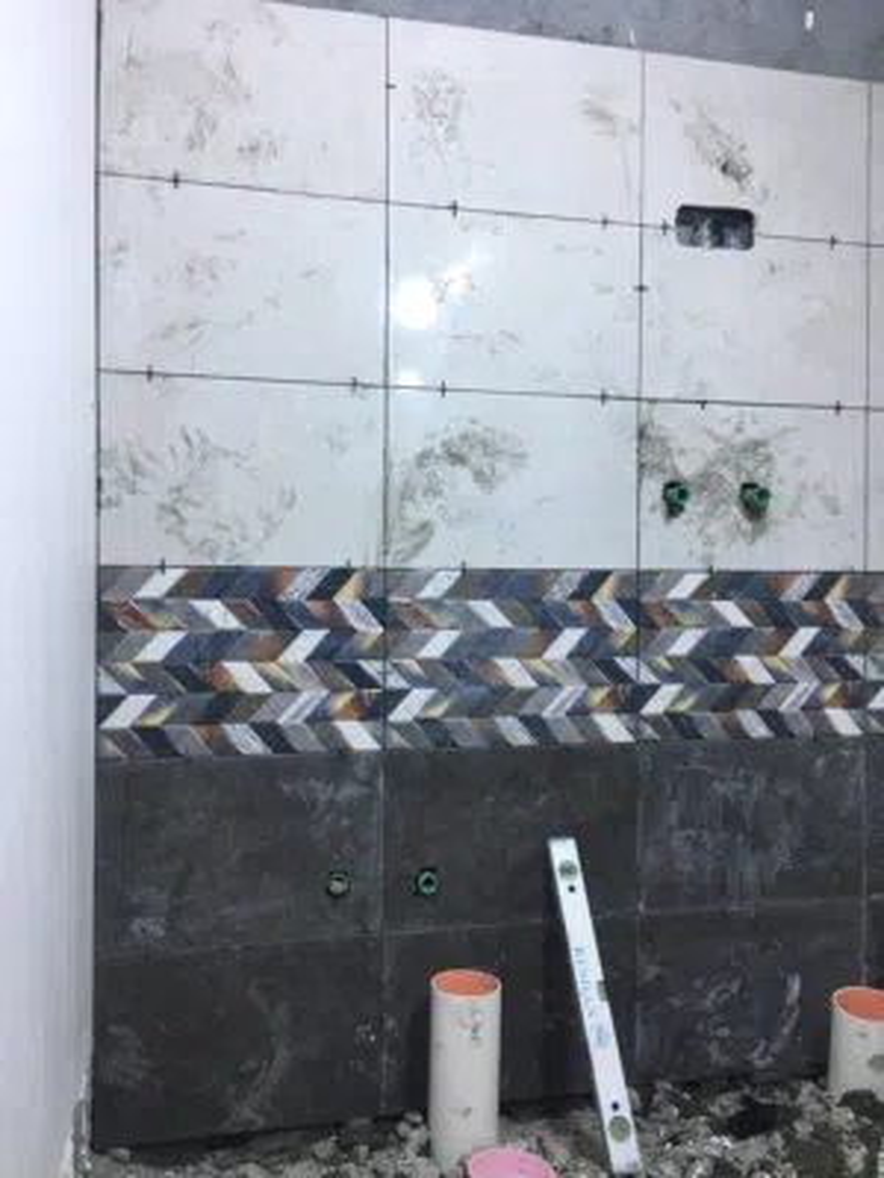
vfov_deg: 61.7
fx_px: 987
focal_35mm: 29
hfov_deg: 48.2
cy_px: 589
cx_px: 442
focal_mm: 4.15
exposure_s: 1/33
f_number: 2.2
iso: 64
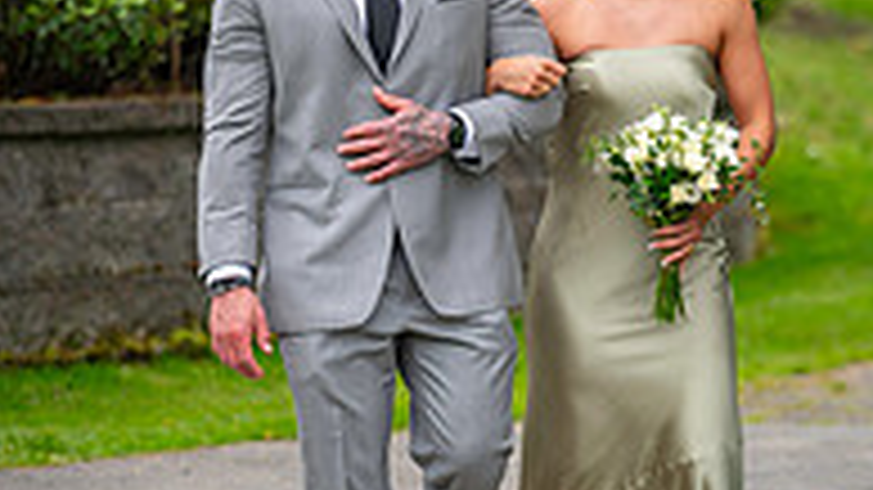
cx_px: 585
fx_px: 8424
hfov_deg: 5.9
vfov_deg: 3.3
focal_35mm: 364
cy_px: 193
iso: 100
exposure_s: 1/320
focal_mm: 150
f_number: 2.8
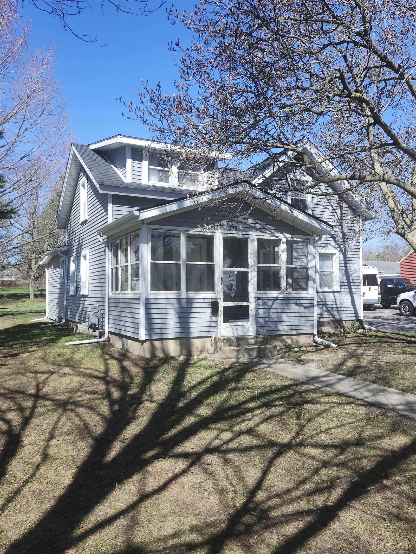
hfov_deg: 58.9
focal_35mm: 23
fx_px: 369
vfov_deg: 73.9
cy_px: 277
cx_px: 208
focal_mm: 5.54
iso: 25
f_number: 1.8
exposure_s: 1/871
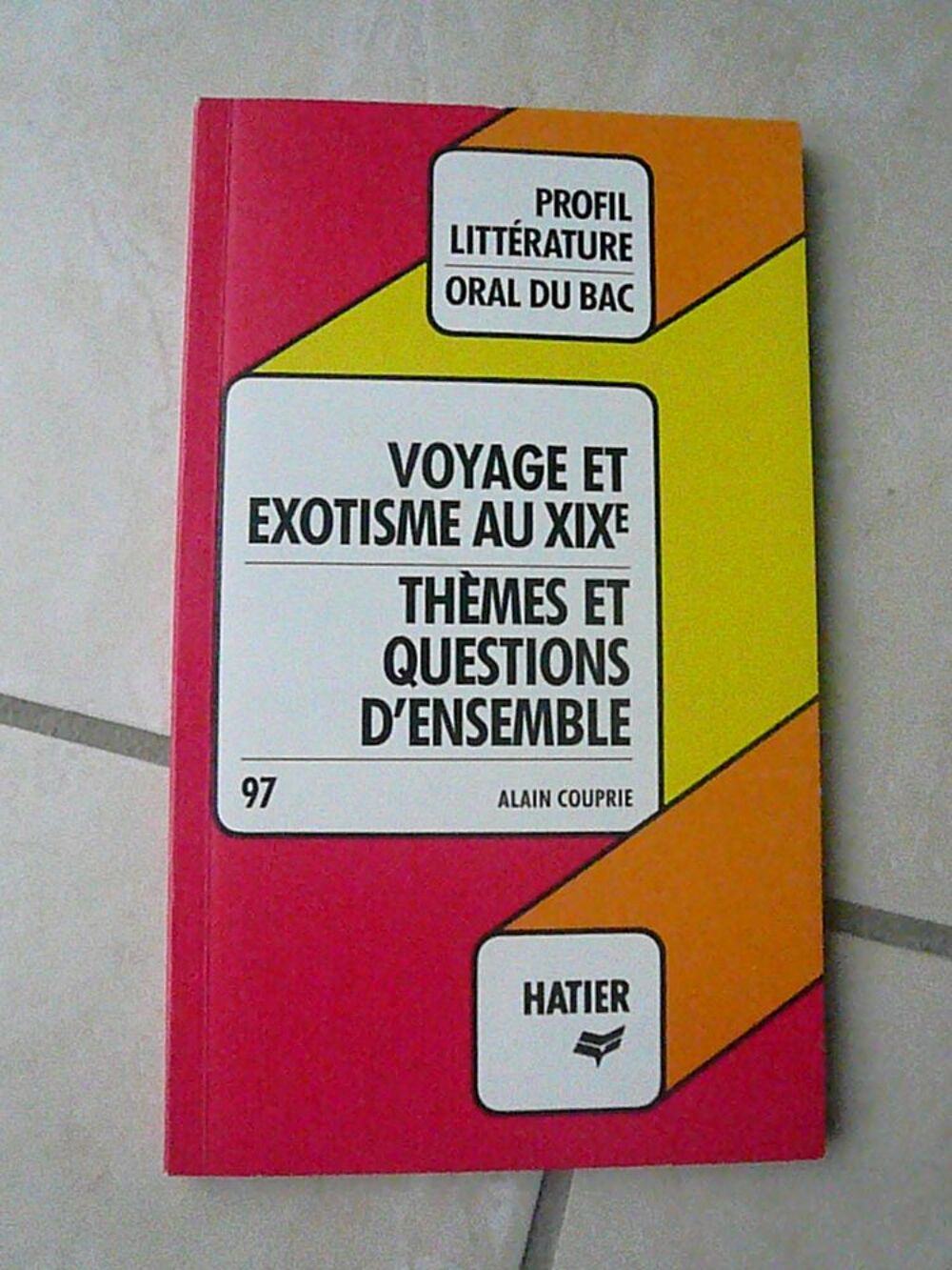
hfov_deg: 49.8
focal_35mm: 28
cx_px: 476
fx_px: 1027
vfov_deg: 63.4
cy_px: 635
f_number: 8
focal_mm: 4.6
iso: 3200
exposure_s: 1/400
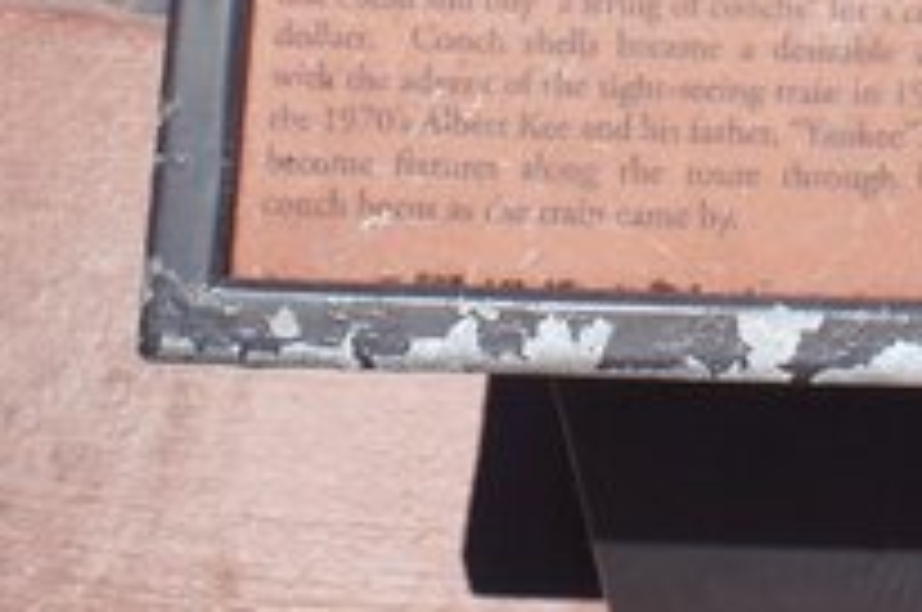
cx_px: 760
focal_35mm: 75
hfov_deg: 26.4
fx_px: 1918
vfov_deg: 16.9
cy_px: -218
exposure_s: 1/1000
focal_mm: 16
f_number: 8
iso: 200
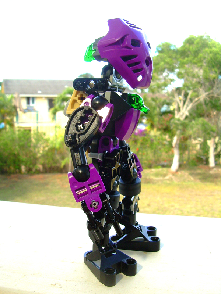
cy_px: 147
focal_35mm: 38
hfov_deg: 37.7
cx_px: 110
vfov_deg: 49.0
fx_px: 323
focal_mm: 6.3
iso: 50
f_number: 4.6
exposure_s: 1/115
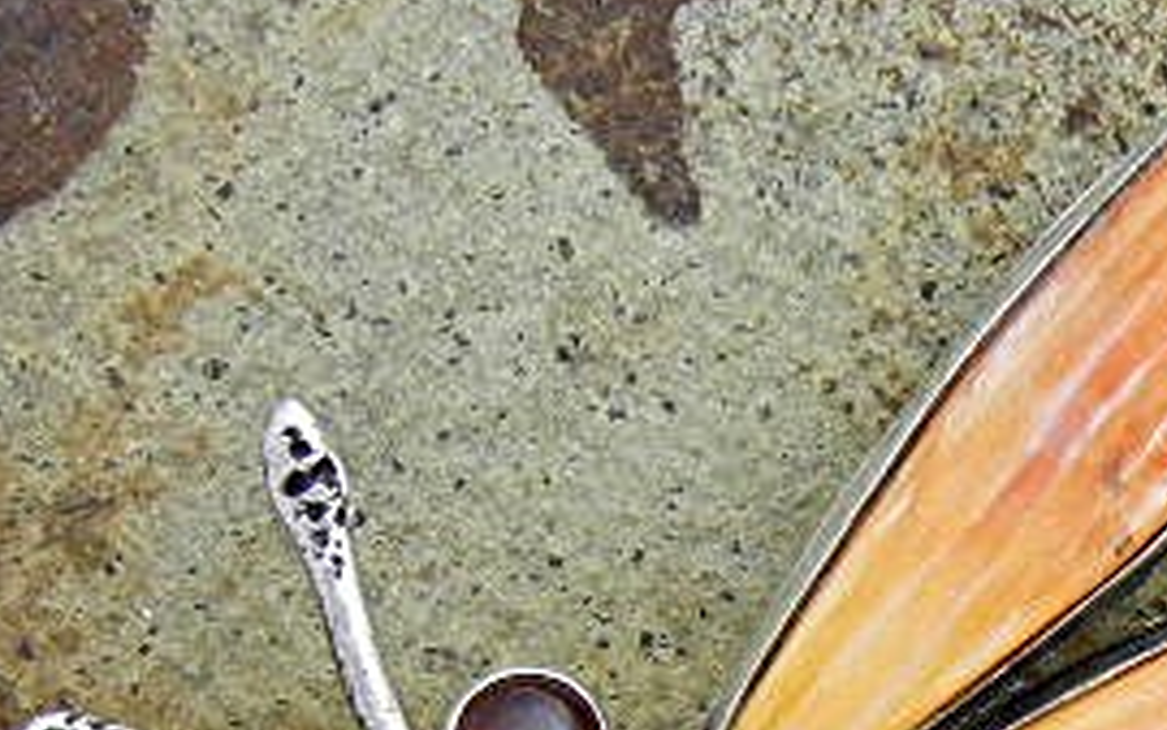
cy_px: 1149
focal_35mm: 181
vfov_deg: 7.1
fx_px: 5759
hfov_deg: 11.5
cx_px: 1163
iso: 200
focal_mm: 8.1
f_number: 3.8
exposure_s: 1/1.5
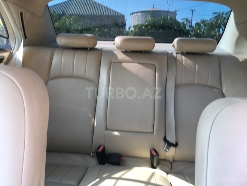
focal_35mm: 29
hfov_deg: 61.7
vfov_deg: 48.2
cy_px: 93
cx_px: 124
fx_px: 207
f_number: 2.2
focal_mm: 4.15
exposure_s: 1/100
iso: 32
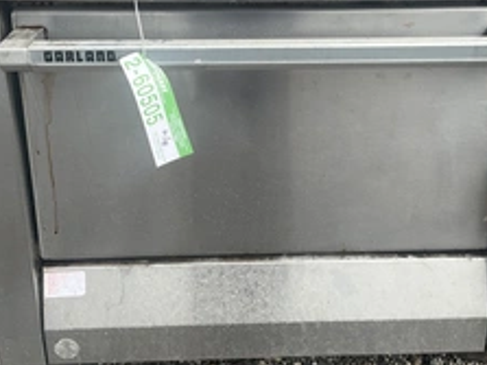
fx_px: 731
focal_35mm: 52
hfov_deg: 36.8
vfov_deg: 27.8
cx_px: 258
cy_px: 114
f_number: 1.8
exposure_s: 1/691
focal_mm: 3
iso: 25
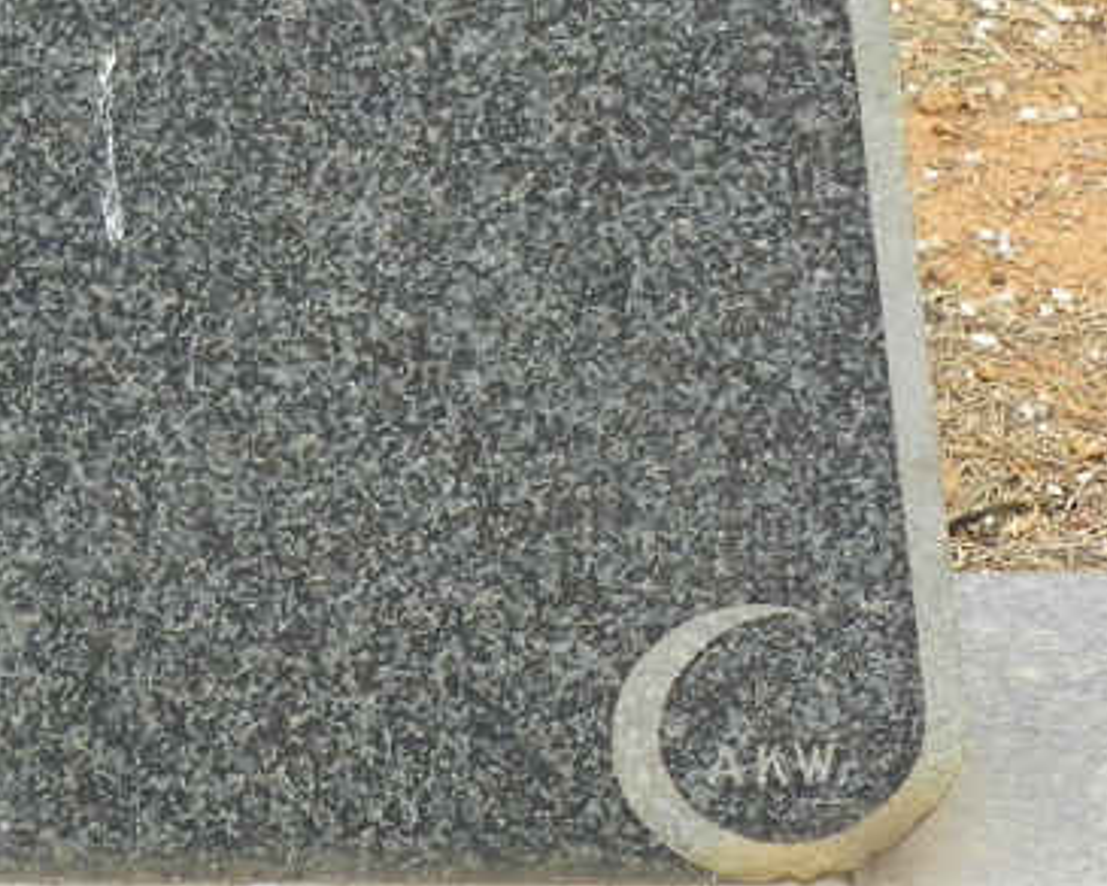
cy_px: -361
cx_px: -252
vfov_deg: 5.3
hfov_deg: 6.6
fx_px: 9468
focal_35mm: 289
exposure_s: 1/60
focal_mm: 16
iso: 64
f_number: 4
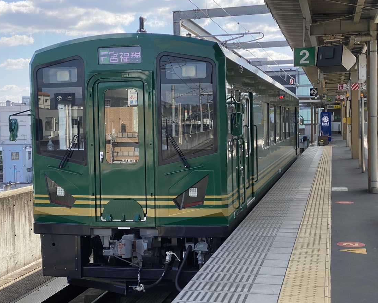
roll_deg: +1.6
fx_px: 615
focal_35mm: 55
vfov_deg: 27.6
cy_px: 151
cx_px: 184
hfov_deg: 34.1
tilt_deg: -1.7
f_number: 2
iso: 20
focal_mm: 6
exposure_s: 1/1261
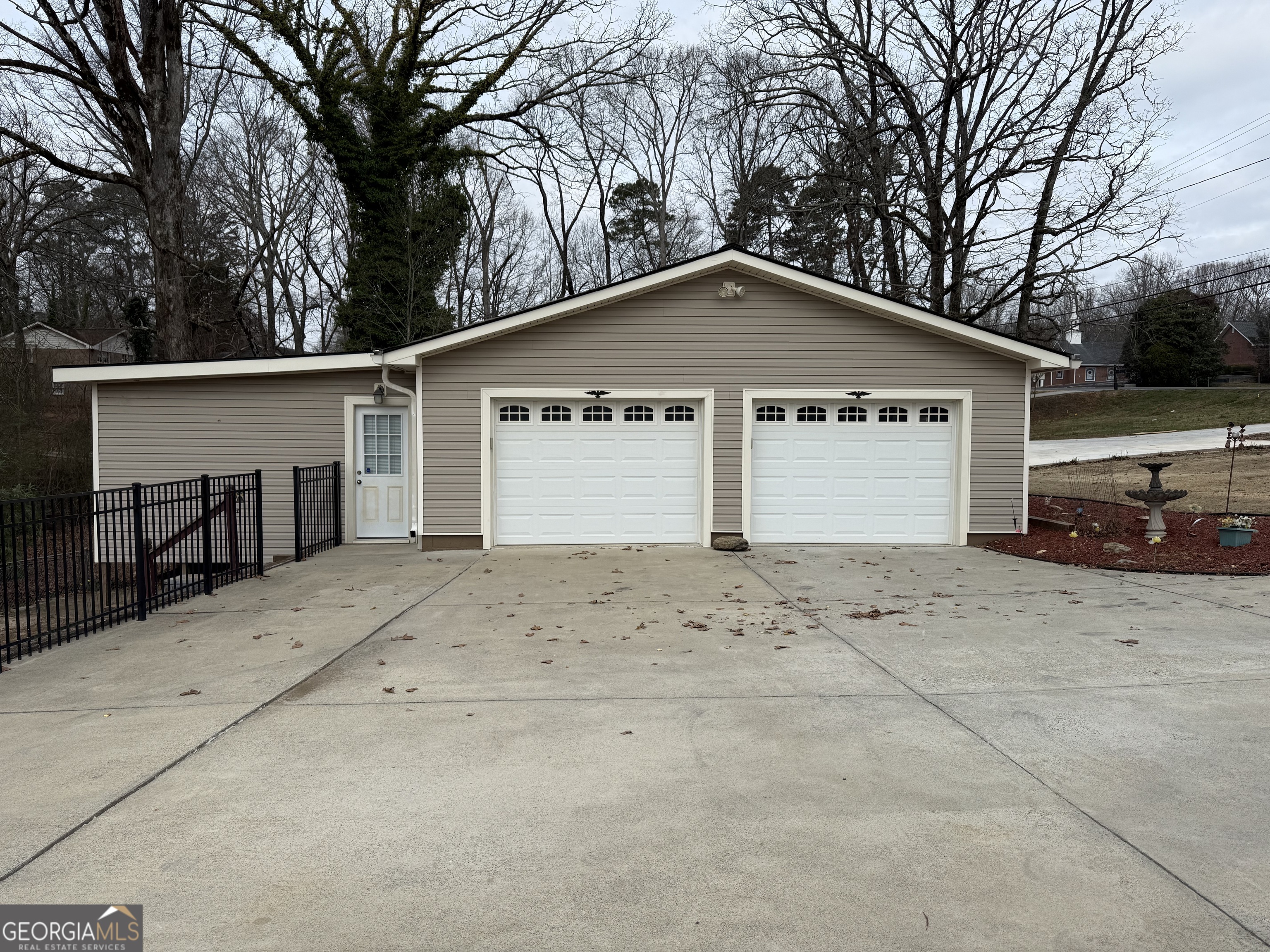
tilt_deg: -3.4
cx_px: 635
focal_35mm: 24
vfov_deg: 56.8
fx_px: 881
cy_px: 476
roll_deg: -0.1
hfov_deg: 71.6
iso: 80
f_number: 1.78
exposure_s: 1/4405
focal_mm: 6.76
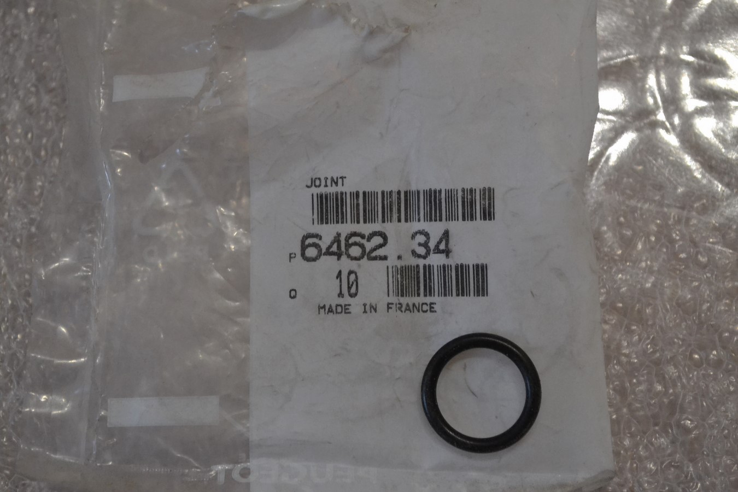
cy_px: 246
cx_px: 369
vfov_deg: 20.2
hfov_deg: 29.9
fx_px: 1384
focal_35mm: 68
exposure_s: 1/60
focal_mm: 45
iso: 2500
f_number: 5.3
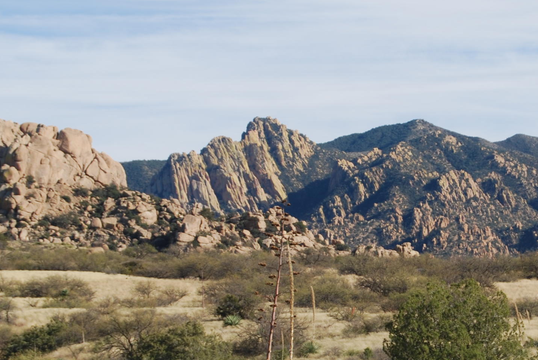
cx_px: 413
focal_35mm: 151
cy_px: 223
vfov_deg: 9.1
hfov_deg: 13.5
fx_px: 2259
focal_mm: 48
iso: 100
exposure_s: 1/250
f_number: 8
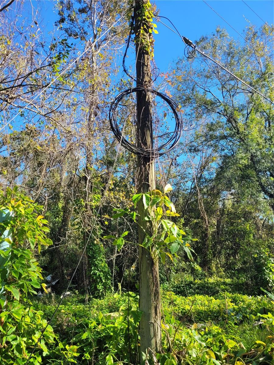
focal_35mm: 26
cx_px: 137
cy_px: 182
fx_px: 274
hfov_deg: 53.1
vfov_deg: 67.3
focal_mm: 5.4
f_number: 1.8
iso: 40
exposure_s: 1/758
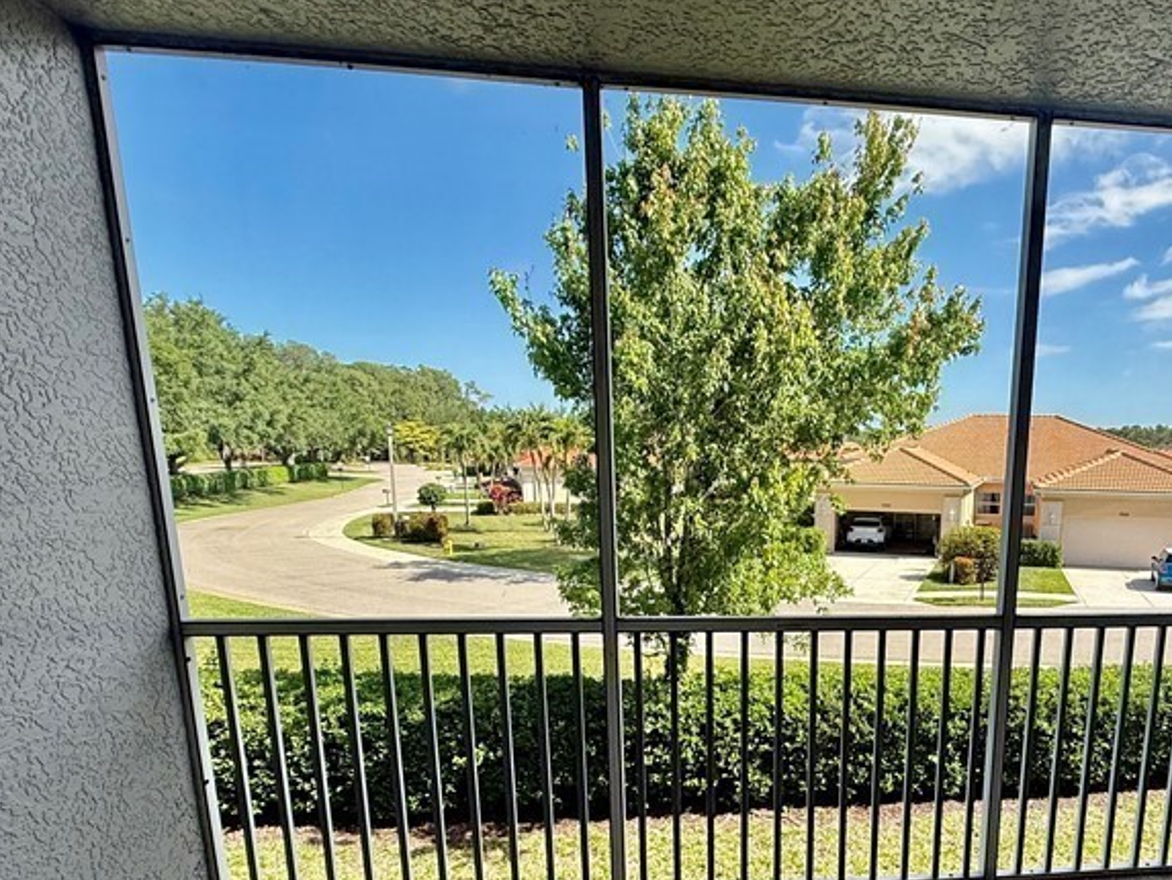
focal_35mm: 25
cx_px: 824
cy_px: 634
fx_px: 847
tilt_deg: -12.0
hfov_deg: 66.6
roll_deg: -1.3
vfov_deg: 53.0
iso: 50
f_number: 2.2
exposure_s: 1/664
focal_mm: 2.22
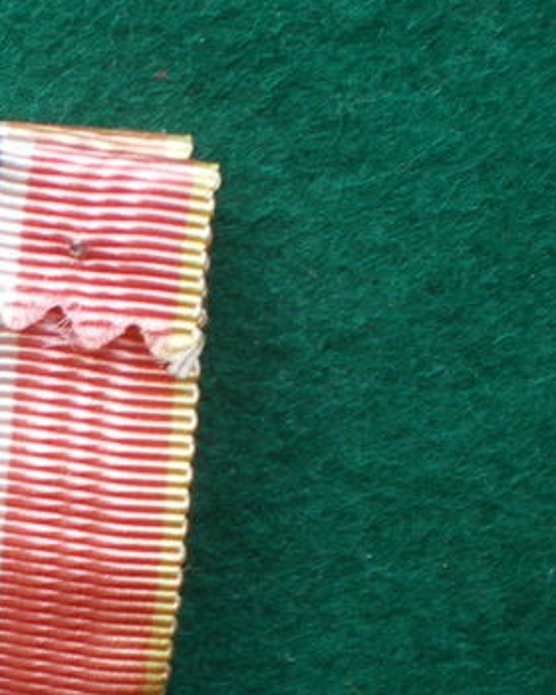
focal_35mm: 106
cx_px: -125
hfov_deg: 14.1
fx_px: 2180
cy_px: 620
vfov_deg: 17.8
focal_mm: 6.3
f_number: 3.1
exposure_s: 1/50
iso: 100
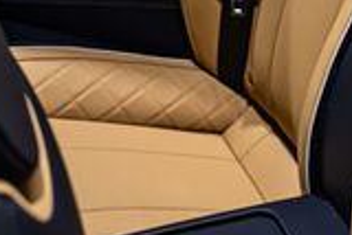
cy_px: -27
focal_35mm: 112
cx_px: 392
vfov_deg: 12.1
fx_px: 1096
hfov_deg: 17.6
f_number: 4.5
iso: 1600
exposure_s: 1/50
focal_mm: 28
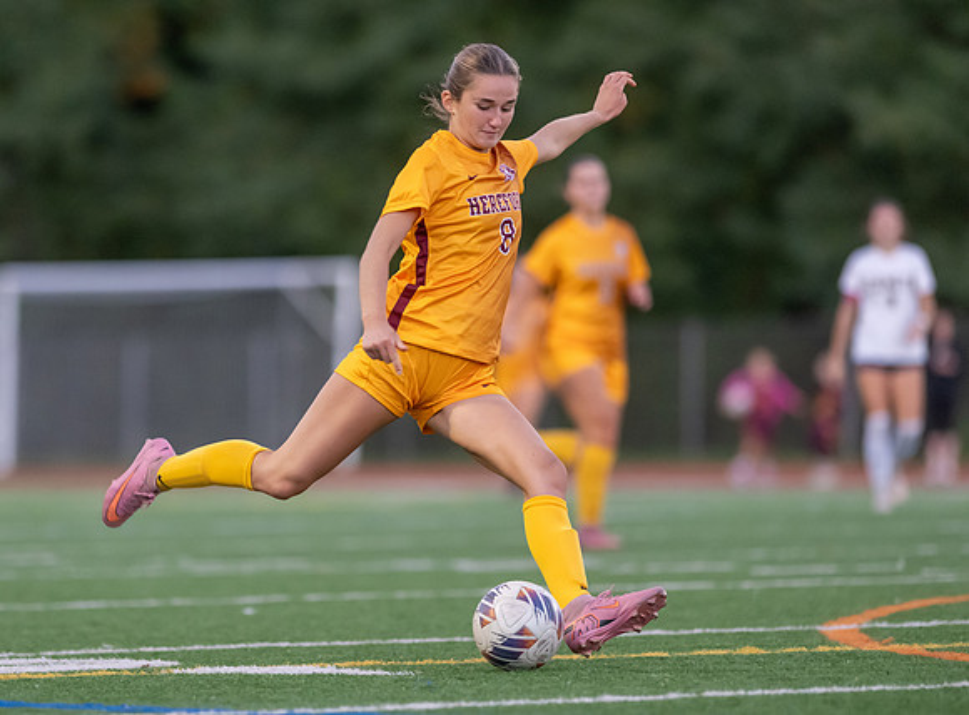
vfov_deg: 3.9
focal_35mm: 373
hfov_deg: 5.3
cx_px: 360
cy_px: 376
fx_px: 10387
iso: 4000
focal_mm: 300
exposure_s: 1/1000
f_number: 2.8
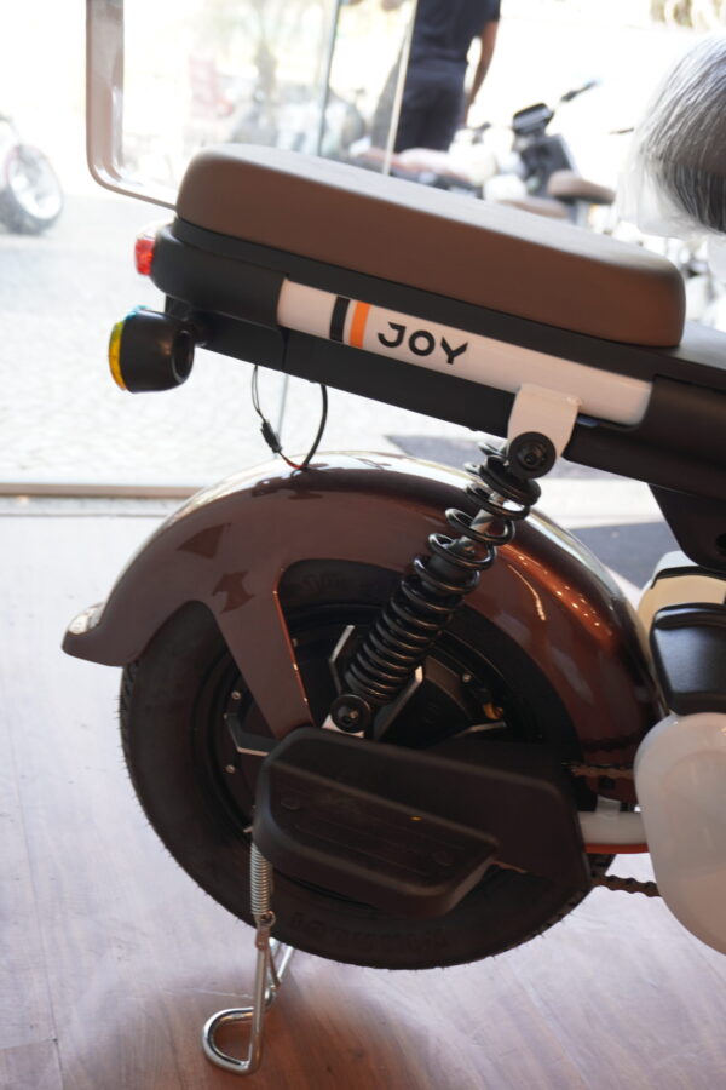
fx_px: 998
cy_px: 545
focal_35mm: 33
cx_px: 363
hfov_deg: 40.0
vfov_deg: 57.2
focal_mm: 22
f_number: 4
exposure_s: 1/40
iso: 100
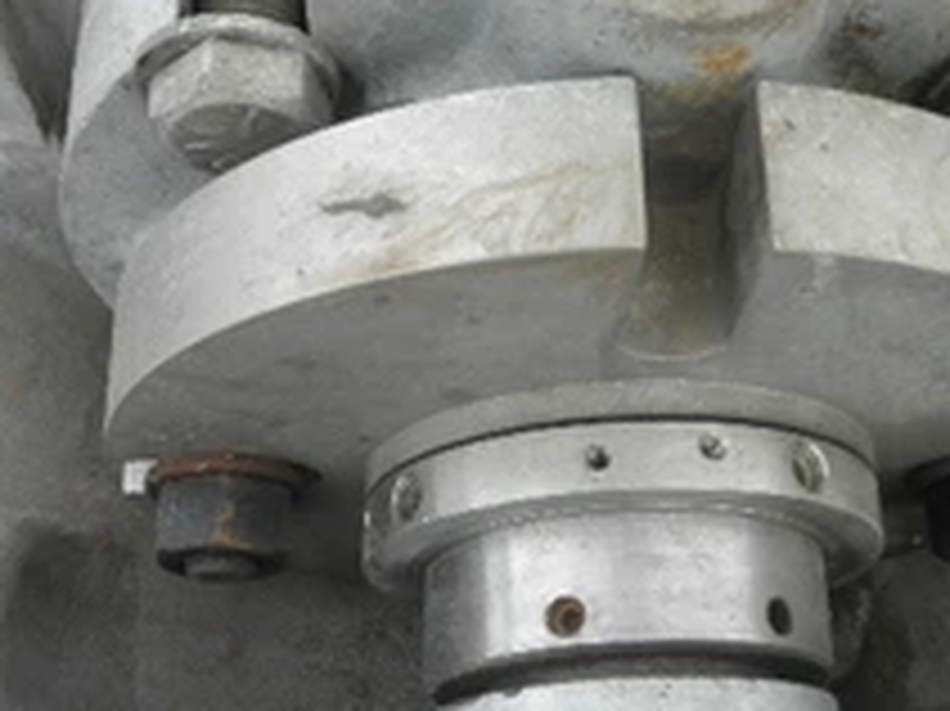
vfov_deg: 27.5
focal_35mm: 53
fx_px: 1454
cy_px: 360
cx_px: 599
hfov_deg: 36.0
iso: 64
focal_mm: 5
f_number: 3
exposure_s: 1/200
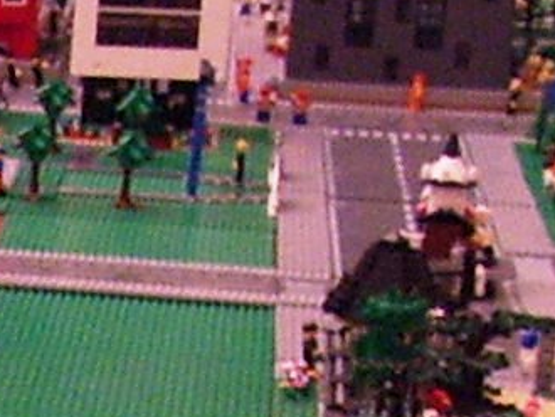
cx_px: -1073
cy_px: 1221
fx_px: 4027
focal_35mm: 251
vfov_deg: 5.6
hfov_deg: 7.1
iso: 160
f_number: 2.7
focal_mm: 6
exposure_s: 1/8
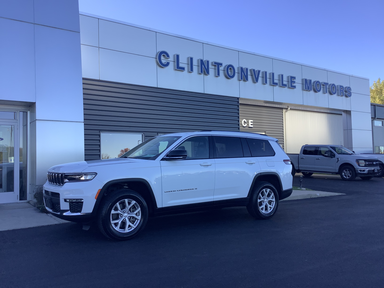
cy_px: 144
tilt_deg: +2.3
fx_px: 344
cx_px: 192
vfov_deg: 45.4
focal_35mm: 31
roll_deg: +1.6
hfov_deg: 58.4
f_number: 2.4
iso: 25
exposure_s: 1/452
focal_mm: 3.3
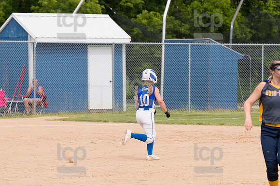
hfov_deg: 7.9
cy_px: 93
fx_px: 2037
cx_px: 140
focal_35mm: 262
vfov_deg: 5.2
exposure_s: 1/1600
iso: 320
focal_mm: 175
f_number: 5.6
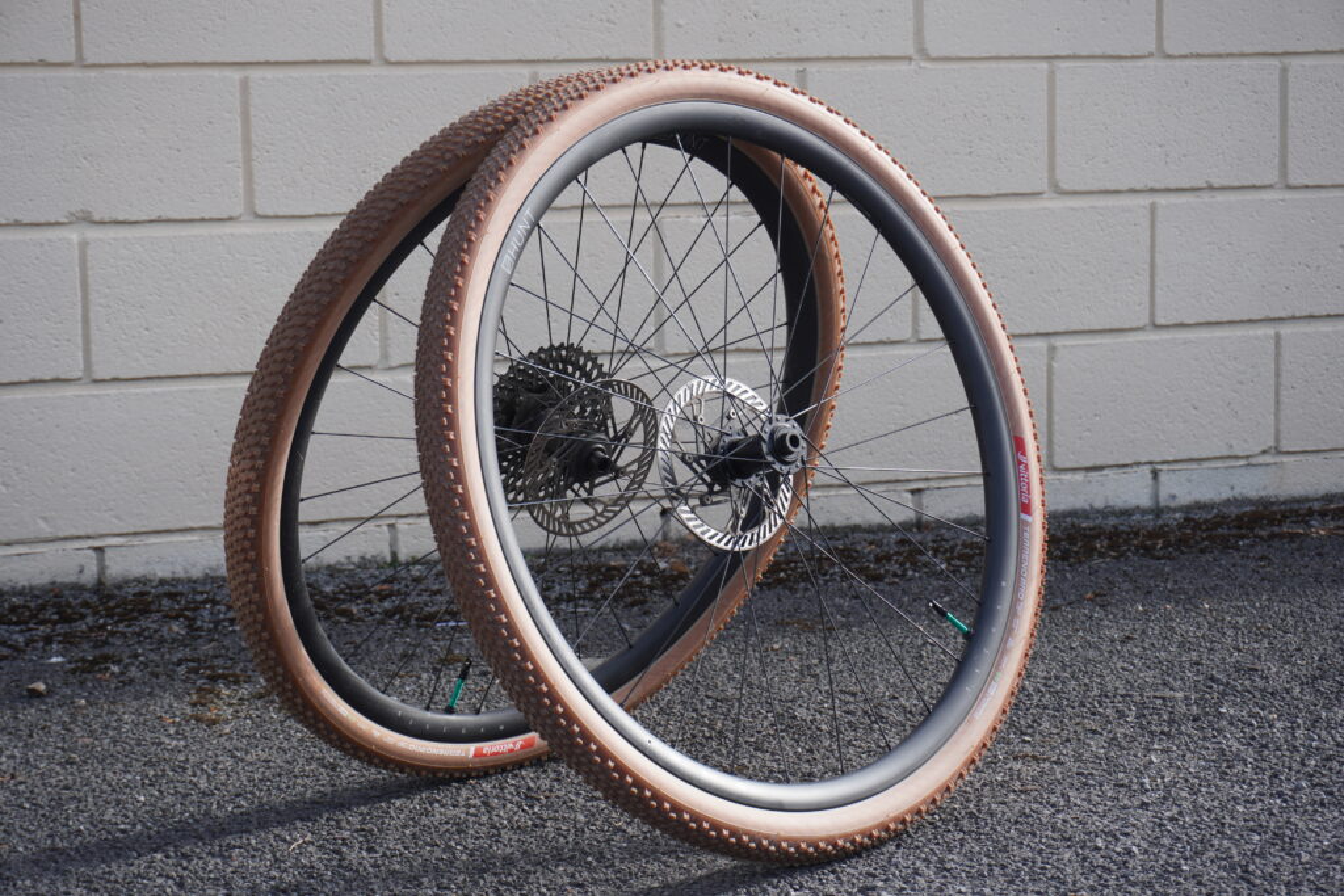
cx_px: 672
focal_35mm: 75
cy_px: 448
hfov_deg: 27.0
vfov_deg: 18.2
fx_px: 2800
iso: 100
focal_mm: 50
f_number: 6.3
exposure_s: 1/200
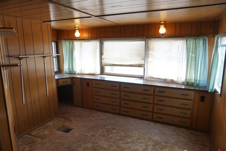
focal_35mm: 24
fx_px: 151
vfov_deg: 53.1
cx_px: 113
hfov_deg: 73.8
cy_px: 76
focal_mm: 16
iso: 125
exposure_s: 1/60
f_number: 4
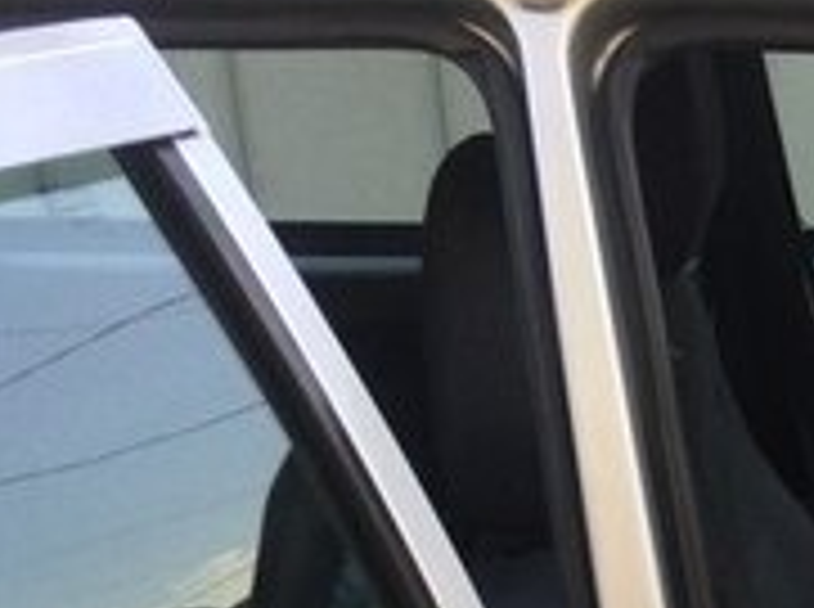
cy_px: 971
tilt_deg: -27.8
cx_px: 1331
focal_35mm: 106
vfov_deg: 13.0
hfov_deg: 16.4
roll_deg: +0.3
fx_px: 2488
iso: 50
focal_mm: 4.15
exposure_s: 1/100
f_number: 2.2
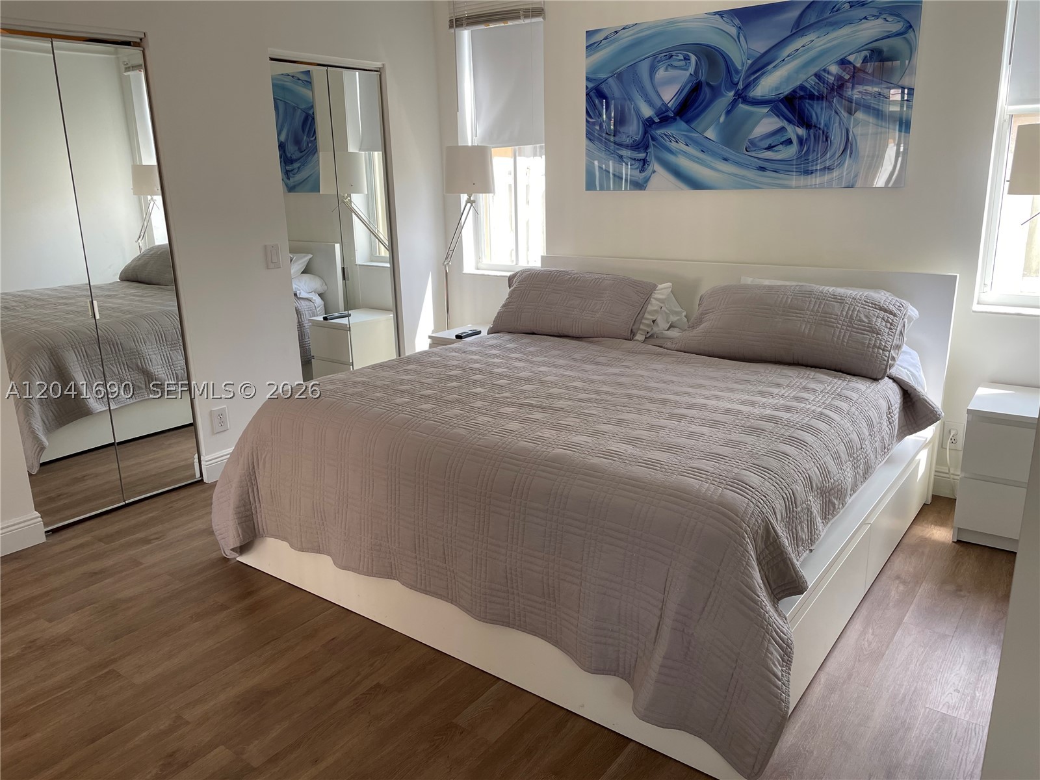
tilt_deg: -15.9
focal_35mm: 26
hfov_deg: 67.3
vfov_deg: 53.1
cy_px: 390
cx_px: 520
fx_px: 781
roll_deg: +2.4
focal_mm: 4.2
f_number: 1.6
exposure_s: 1/121
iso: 64
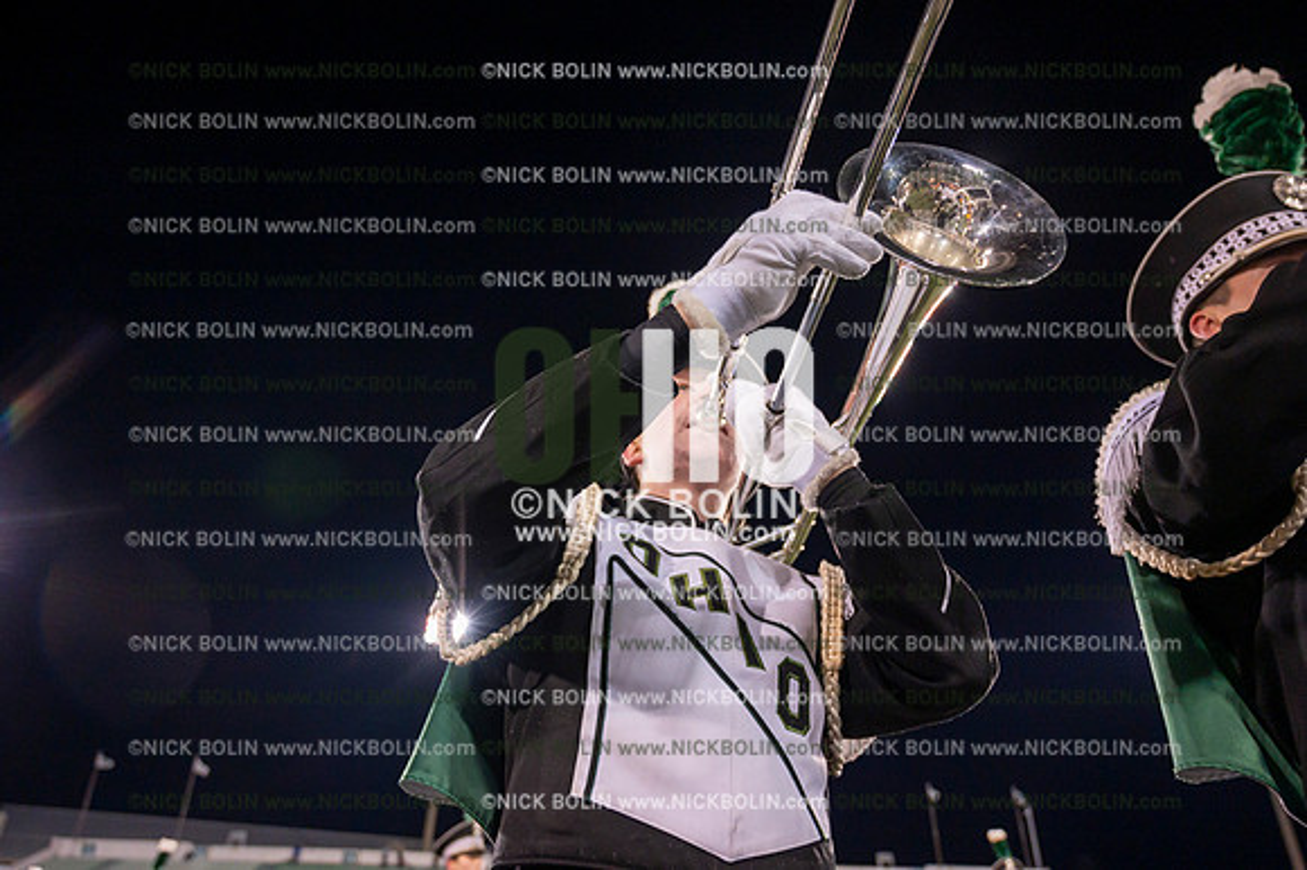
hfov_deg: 70.5
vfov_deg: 50.4
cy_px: 435
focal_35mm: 26
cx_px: 654
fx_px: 925
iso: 3200
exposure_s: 1/640
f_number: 4
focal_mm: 25.5
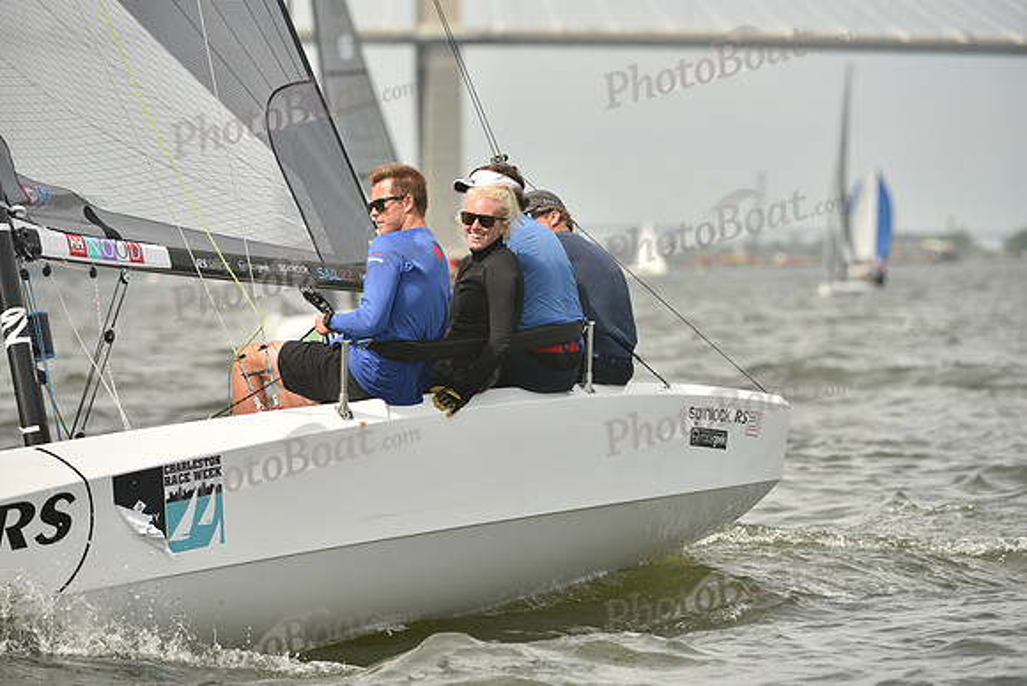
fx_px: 7989
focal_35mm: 280
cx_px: 514
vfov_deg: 4.9
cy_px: 343
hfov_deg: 7.4
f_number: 5.6
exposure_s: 1/1600
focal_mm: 280
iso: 320
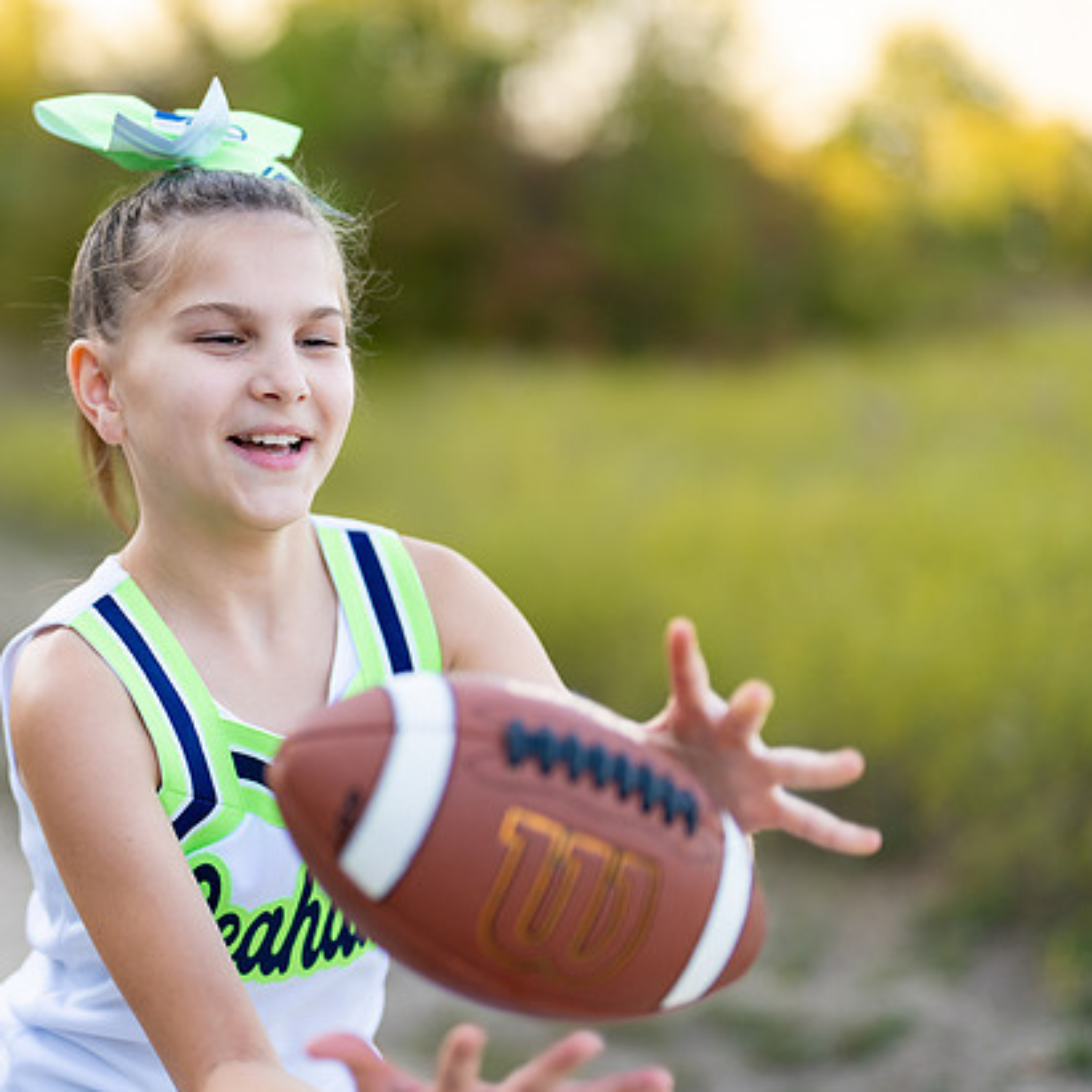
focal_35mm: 78
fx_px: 2784
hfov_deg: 21.9
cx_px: 223
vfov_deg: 22.2
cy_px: 507
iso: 100
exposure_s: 1/1000
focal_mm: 50
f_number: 1.2
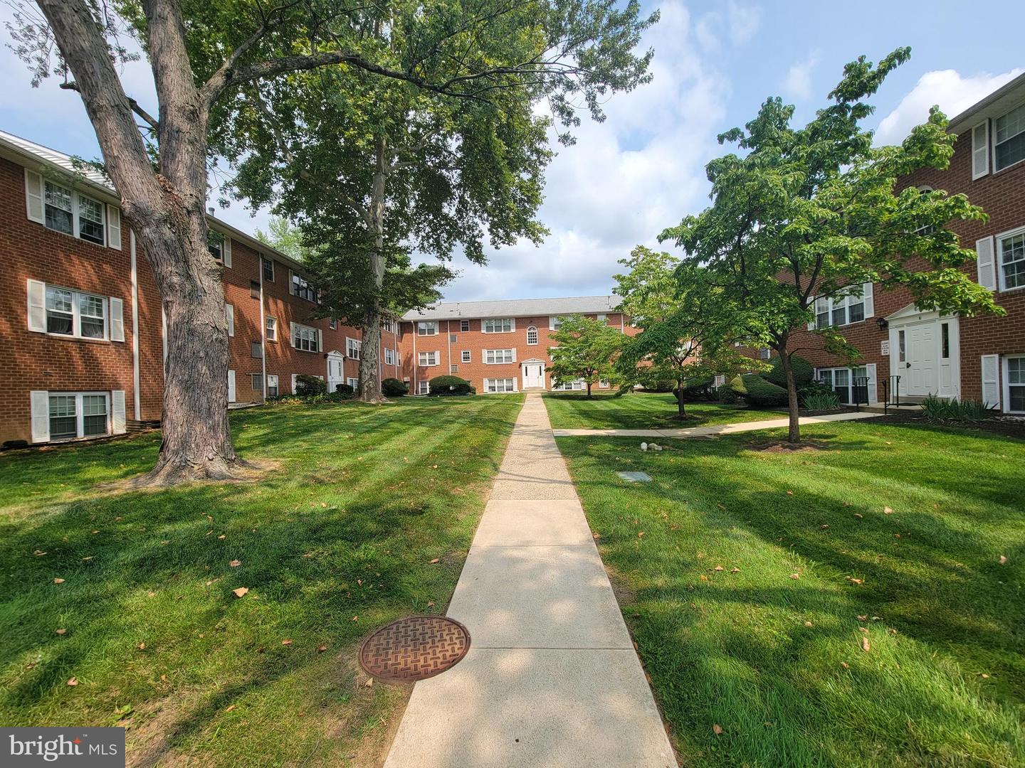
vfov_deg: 89.9
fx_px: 385
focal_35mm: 13
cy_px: 384
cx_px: 512
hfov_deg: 106.2
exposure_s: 1/1311
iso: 50
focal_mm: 2.2
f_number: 2.2
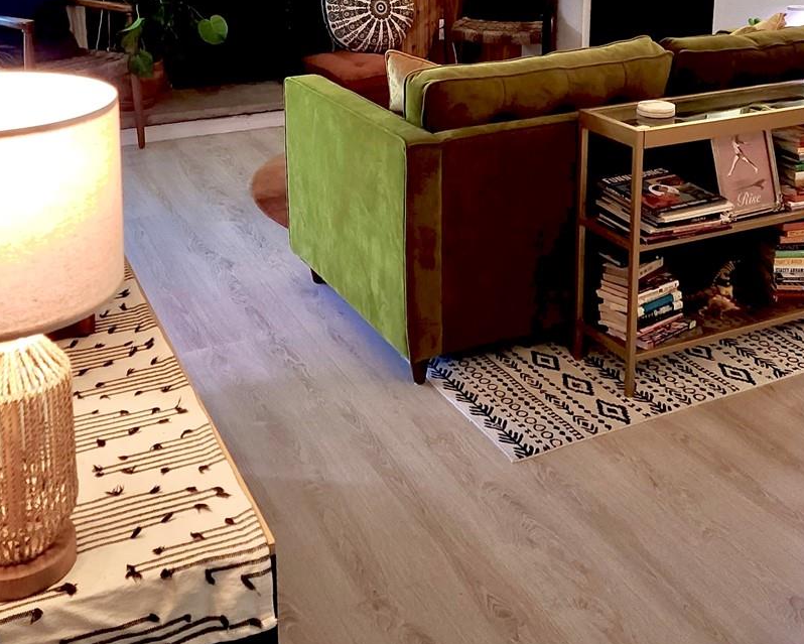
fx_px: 1071
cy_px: 70
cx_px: 414
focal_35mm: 45
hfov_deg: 41.1
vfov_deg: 31.9
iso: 160
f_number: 1.8
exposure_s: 1/60
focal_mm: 6.4
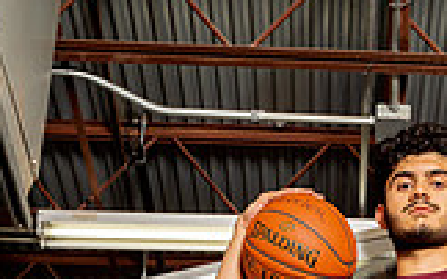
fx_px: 1205
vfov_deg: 11.5
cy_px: 610
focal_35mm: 99
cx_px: 400
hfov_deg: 20.6
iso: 320
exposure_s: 1/250
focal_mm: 35
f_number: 8
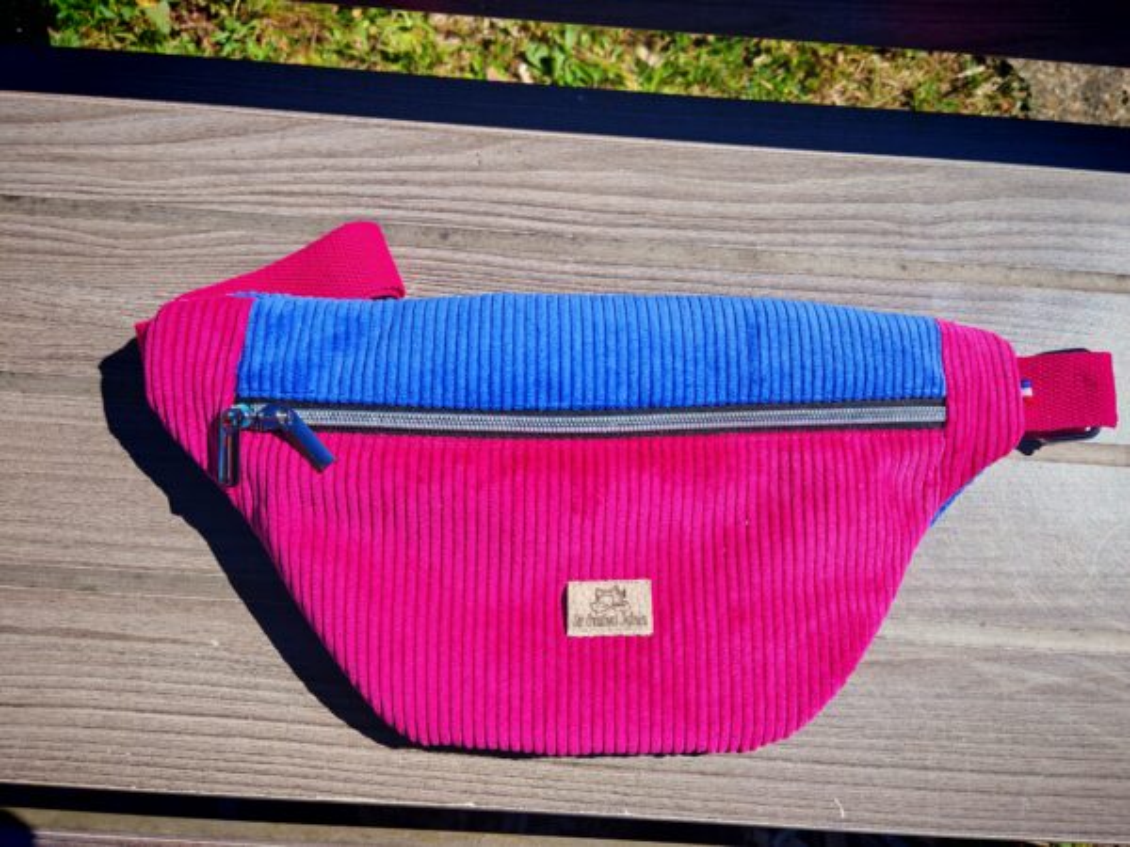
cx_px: 565
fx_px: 881
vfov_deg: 51.4
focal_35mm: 27
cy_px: 424
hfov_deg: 65.3
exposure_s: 1/1700
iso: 50
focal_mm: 6.67
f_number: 1.9
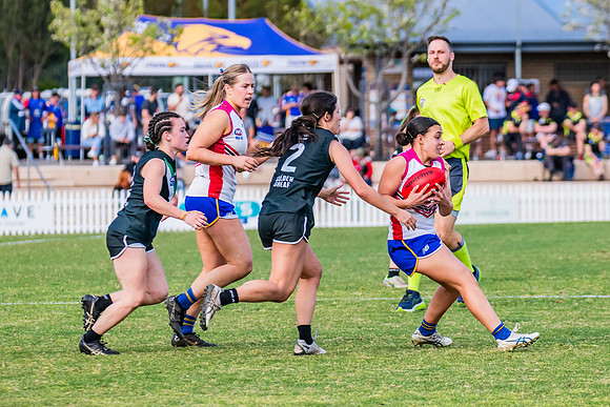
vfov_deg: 3.5
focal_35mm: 393
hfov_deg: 5.2
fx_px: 6660
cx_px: 472
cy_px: 289
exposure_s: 1/1600
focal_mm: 220
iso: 800
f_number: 5.6
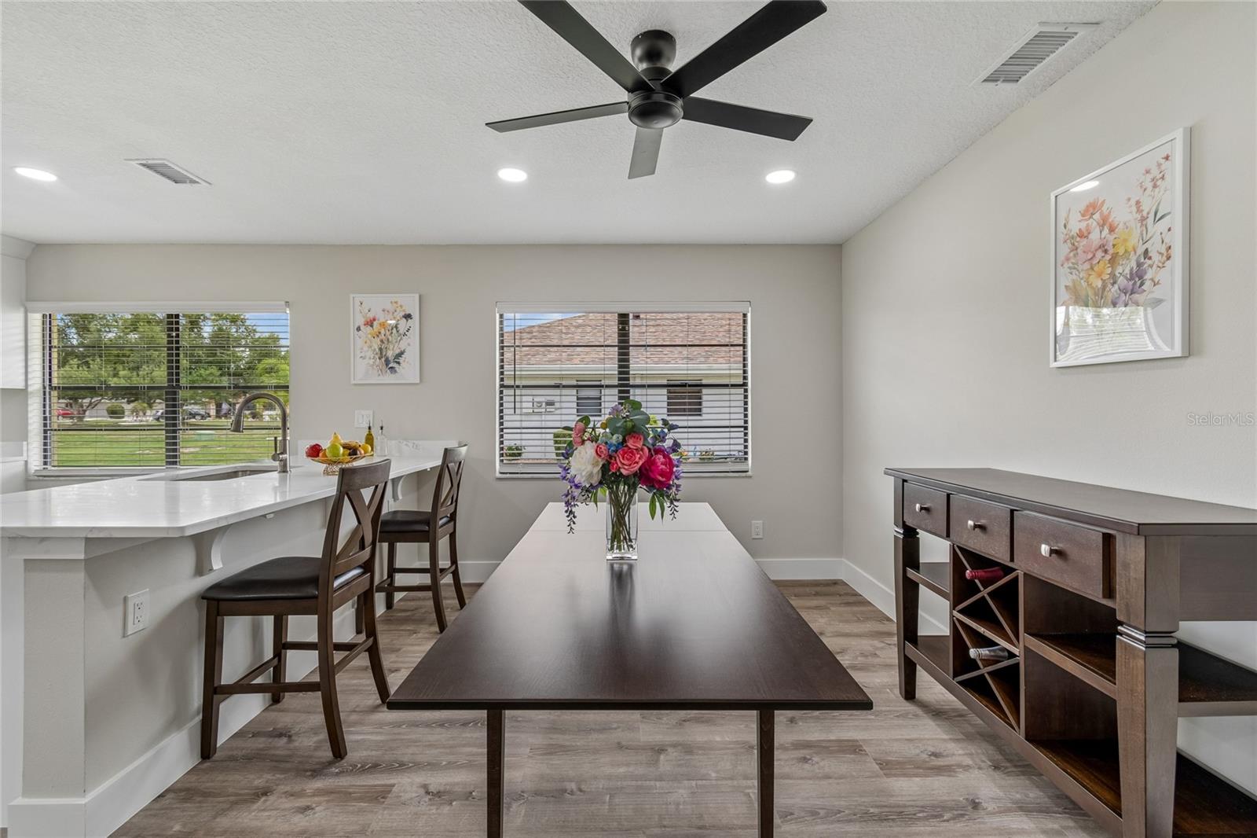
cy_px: 419
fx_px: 524
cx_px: 628
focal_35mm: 15
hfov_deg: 100.4
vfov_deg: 77.3
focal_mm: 10
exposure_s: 1/20
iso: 100
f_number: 7.1
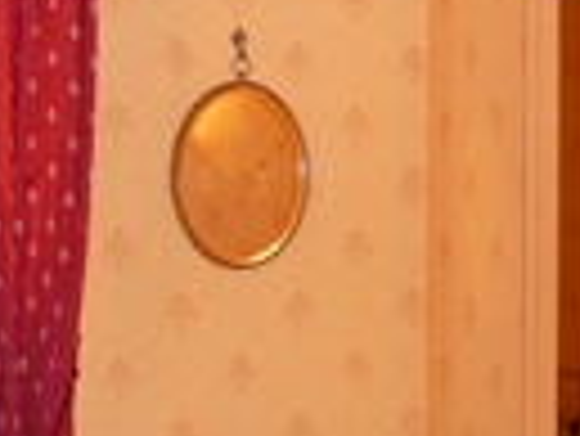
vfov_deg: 13.2
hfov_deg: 17.7
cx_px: 357
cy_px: 443
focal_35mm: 111
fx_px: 1862
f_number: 2.8
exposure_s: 1/30
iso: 250
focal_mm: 5.2
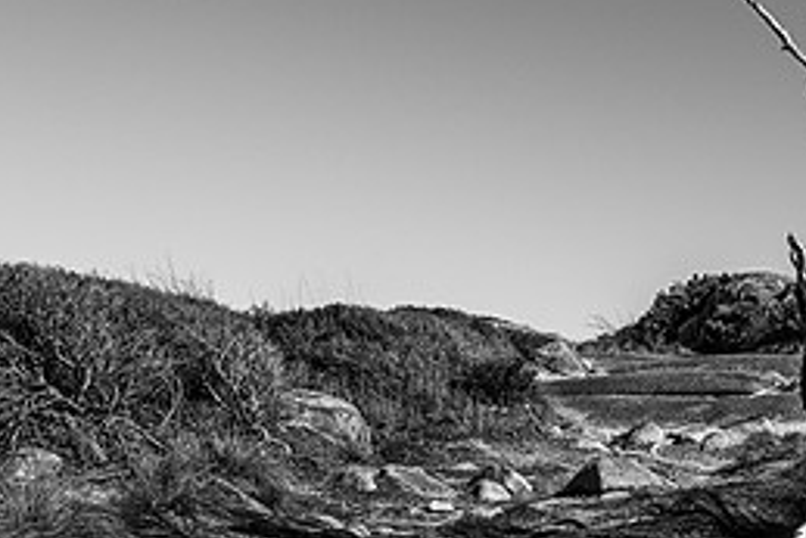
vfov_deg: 20.9
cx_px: 635
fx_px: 1456
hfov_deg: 30.3
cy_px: 285
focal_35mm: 65
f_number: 6.3
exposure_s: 1/1600
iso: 200
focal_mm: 29
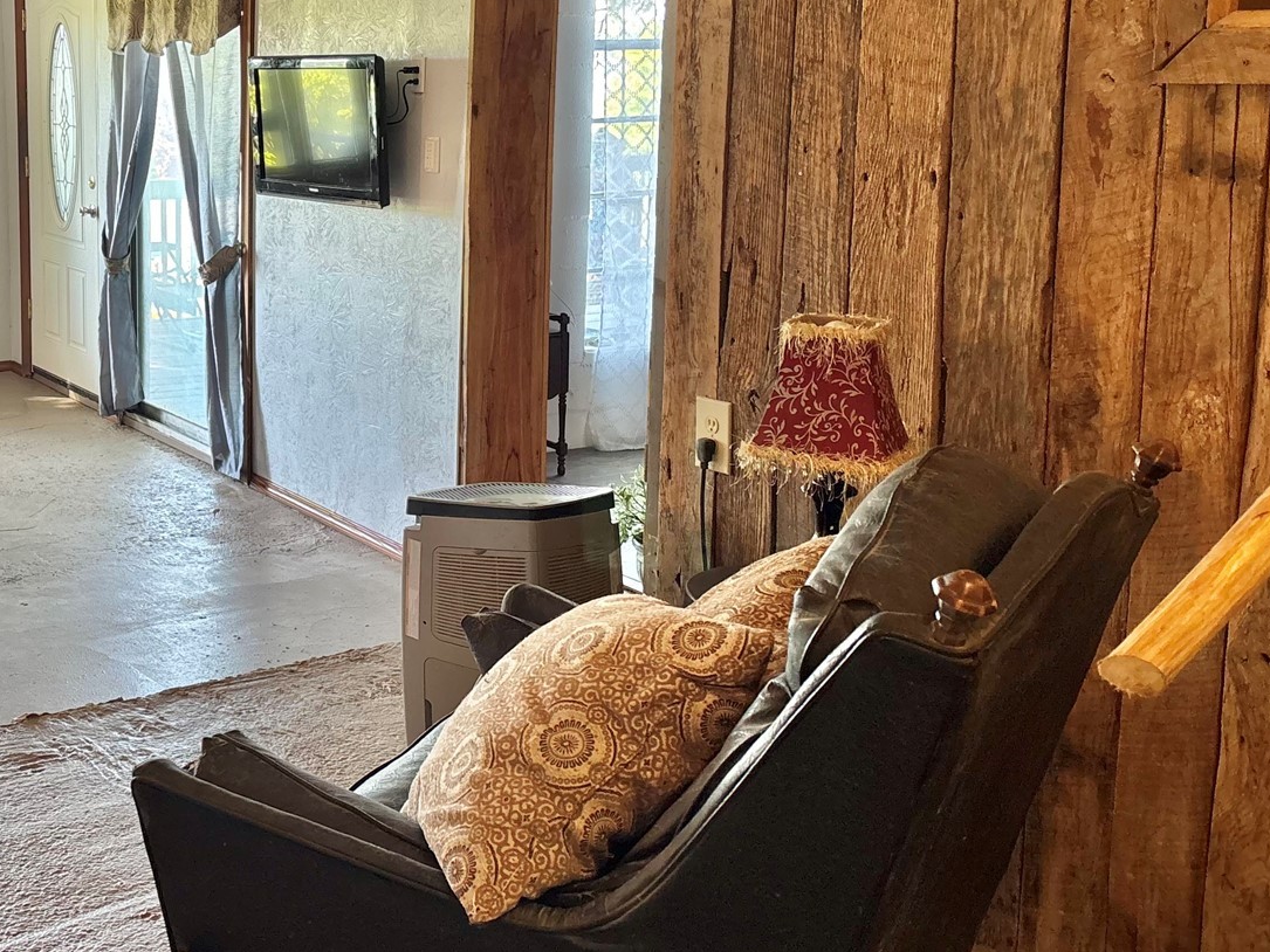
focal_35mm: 46
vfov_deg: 31.1
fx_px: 1688
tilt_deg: -7.6
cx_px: 215
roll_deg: +0.6
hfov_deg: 39.3
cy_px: 262
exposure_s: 1/60
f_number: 1.6
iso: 125
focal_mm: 5.96
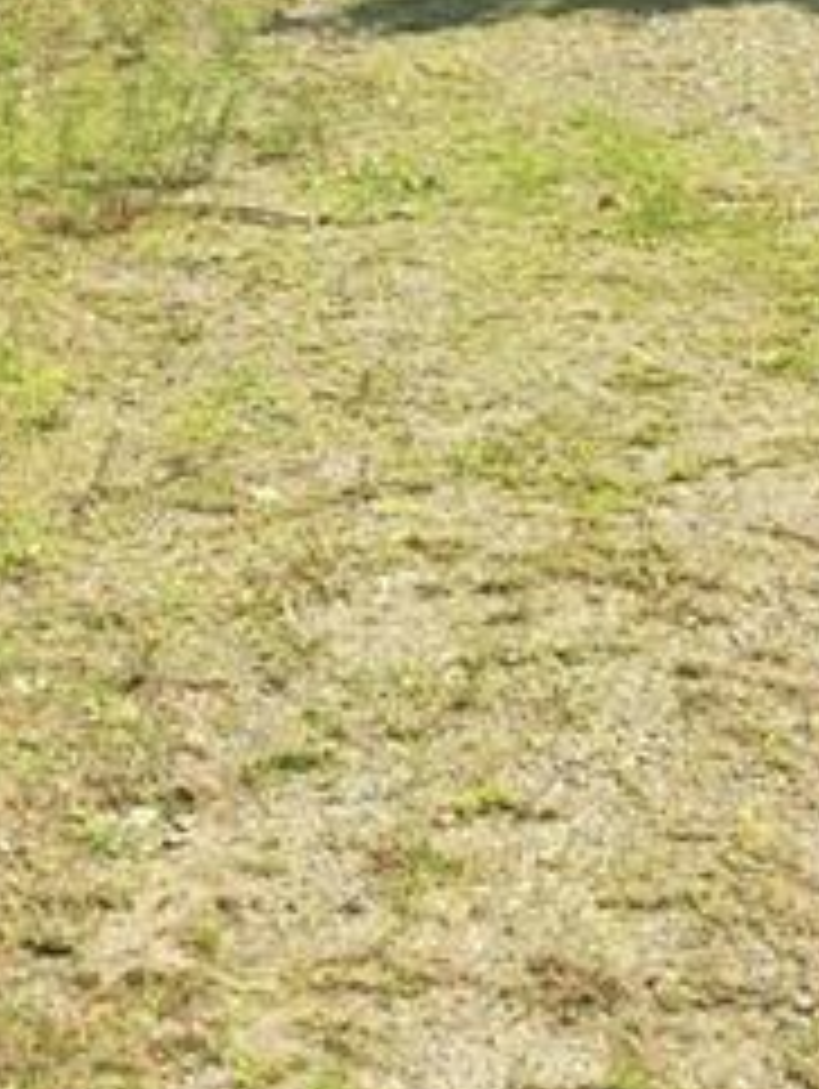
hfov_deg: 16.0
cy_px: -279
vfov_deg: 19.8
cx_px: 594
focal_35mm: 92
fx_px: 2897
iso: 32
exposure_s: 1/942
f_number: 2.2
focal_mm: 4.15
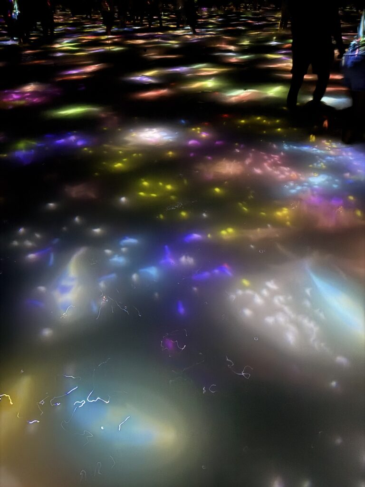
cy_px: 244
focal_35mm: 24
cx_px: 182
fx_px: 337
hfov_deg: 56.8
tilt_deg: -36.9
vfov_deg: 71.6
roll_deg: +0.1
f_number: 1.78
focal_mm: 6.76
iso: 2500
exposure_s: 1/9
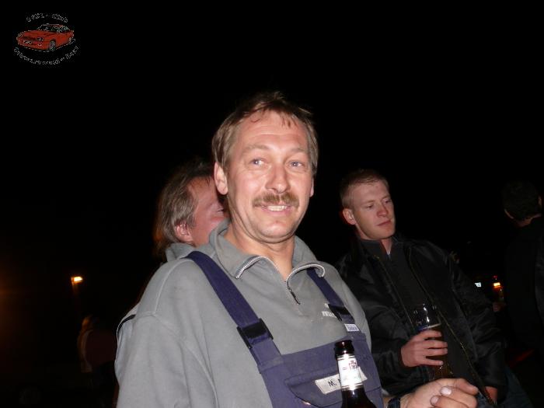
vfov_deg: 40.7
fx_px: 550
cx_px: 272
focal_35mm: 35
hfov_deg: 52.6
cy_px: 204
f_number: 2.8
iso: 100
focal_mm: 7.4
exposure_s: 1/30
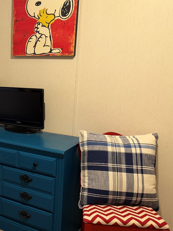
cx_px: -14
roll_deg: +0.4
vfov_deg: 42.9
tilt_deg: -12.8
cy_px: 124
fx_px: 293
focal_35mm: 44
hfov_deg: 29.8
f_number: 1.78
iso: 200
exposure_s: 1/60
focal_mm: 6.76
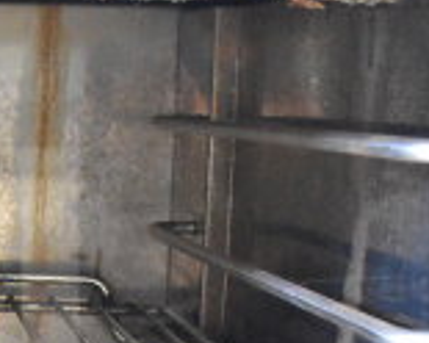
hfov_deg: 17.7
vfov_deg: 15.0
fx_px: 1270
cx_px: -161
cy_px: 367
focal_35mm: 100
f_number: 3.5
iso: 10000
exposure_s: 1/30
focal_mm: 18
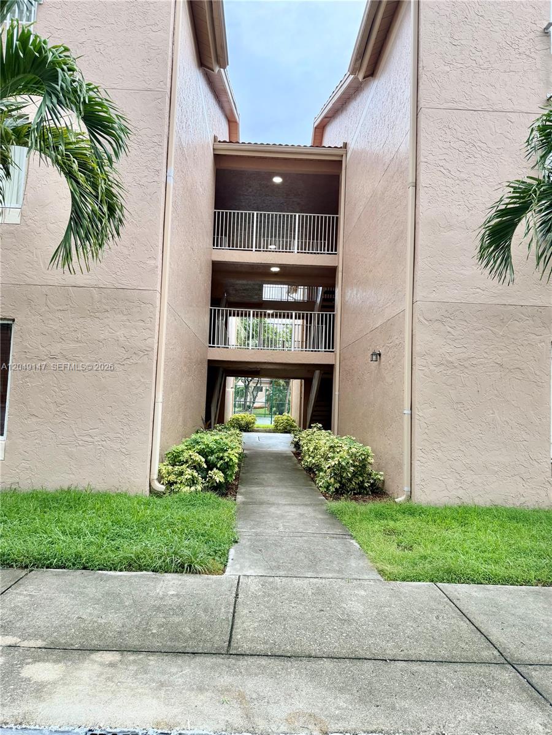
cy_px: 368
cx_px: 276
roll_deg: -2.4
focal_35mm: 24
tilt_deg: +4.4
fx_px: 510
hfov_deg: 56.8
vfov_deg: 71.6
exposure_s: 1/183
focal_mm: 6.76
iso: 100
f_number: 1.78
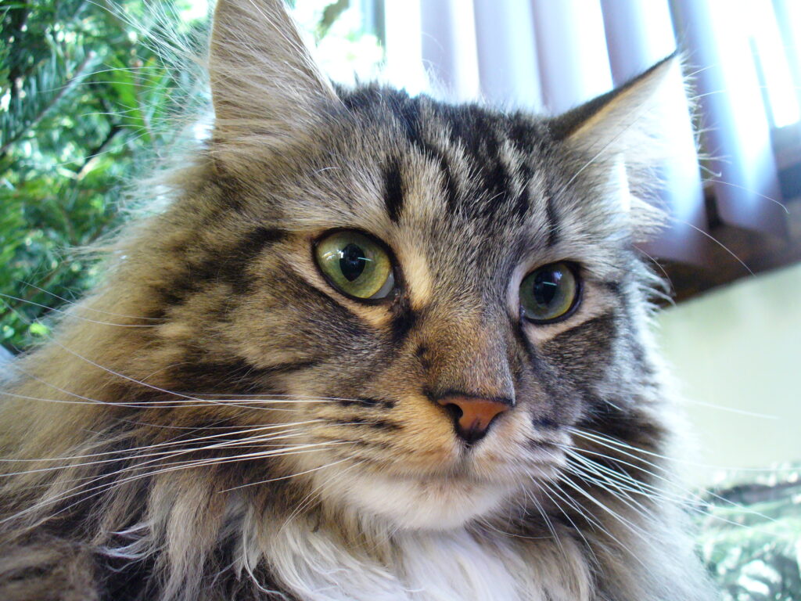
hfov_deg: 50.1
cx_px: 400
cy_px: 300
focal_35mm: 37
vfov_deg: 38.7
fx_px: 856
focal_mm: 6.1
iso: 200
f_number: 2.8
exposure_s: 1/13
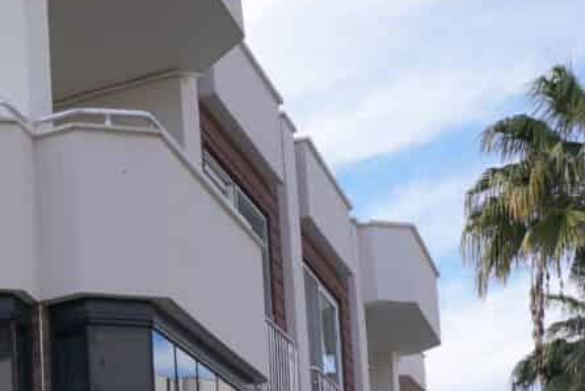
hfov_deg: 20.3
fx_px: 1268
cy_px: 565
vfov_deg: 16.2
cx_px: -399
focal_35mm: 78
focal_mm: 17
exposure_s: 1/160
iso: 100
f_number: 6.3
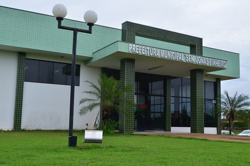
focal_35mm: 42
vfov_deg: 31.8
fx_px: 291
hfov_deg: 46.5
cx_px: 125
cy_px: 83
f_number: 10
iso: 280
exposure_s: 1/250
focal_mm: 28
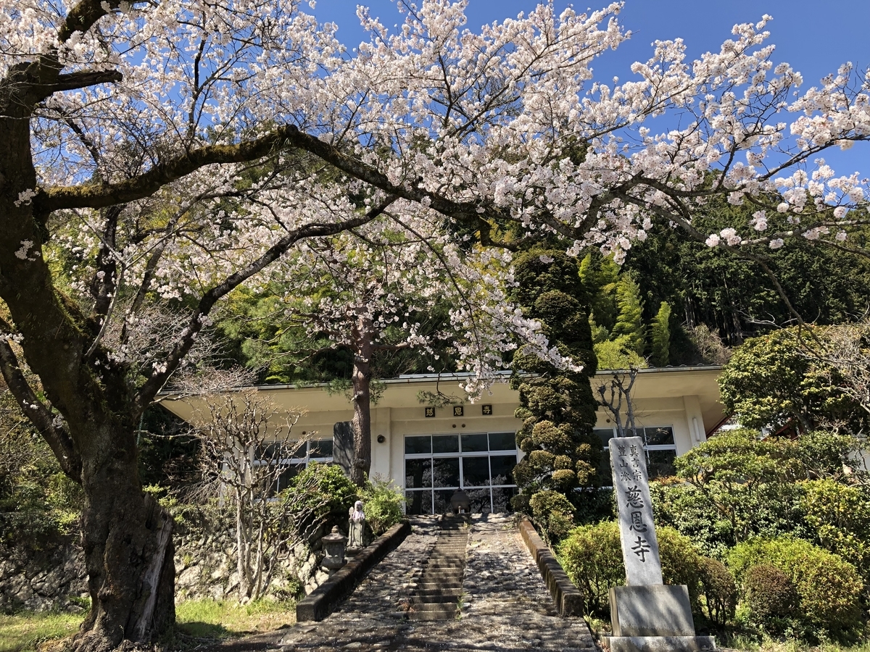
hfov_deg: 63.4
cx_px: 435
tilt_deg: +24.5
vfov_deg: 49.7
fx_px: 704
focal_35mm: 28
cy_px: 326
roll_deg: +1.6
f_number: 1.8
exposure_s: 1/750
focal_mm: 3.99
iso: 20
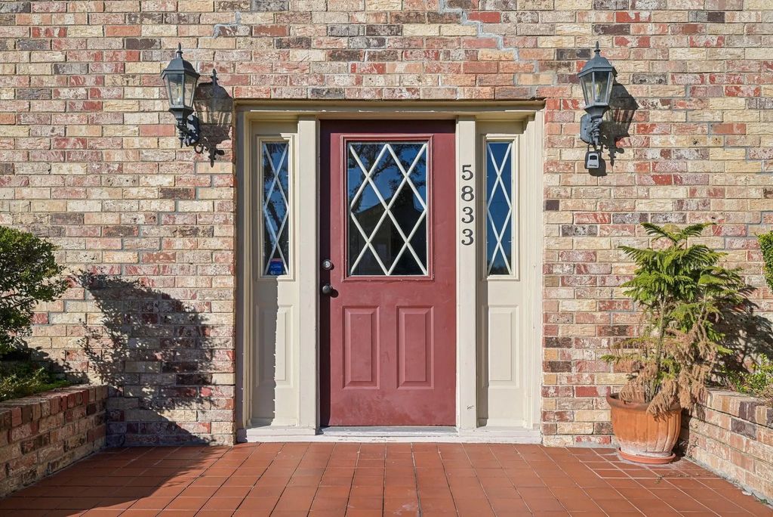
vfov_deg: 50.5
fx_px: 548
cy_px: 258
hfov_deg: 70.4
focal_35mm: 26
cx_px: 386
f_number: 8
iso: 79
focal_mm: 25.5
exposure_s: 1/250
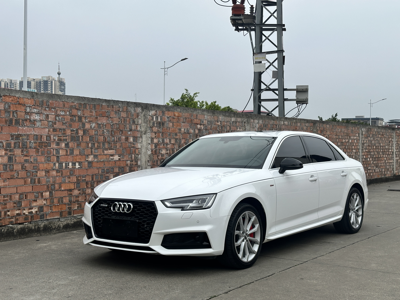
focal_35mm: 48
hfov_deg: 39.7
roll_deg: +0.0
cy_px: 150
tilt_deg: +0.8
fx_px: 555
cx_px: 200
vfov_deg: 30.3
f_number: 1.78
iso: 64
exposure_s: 1/1242
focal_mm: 6.86
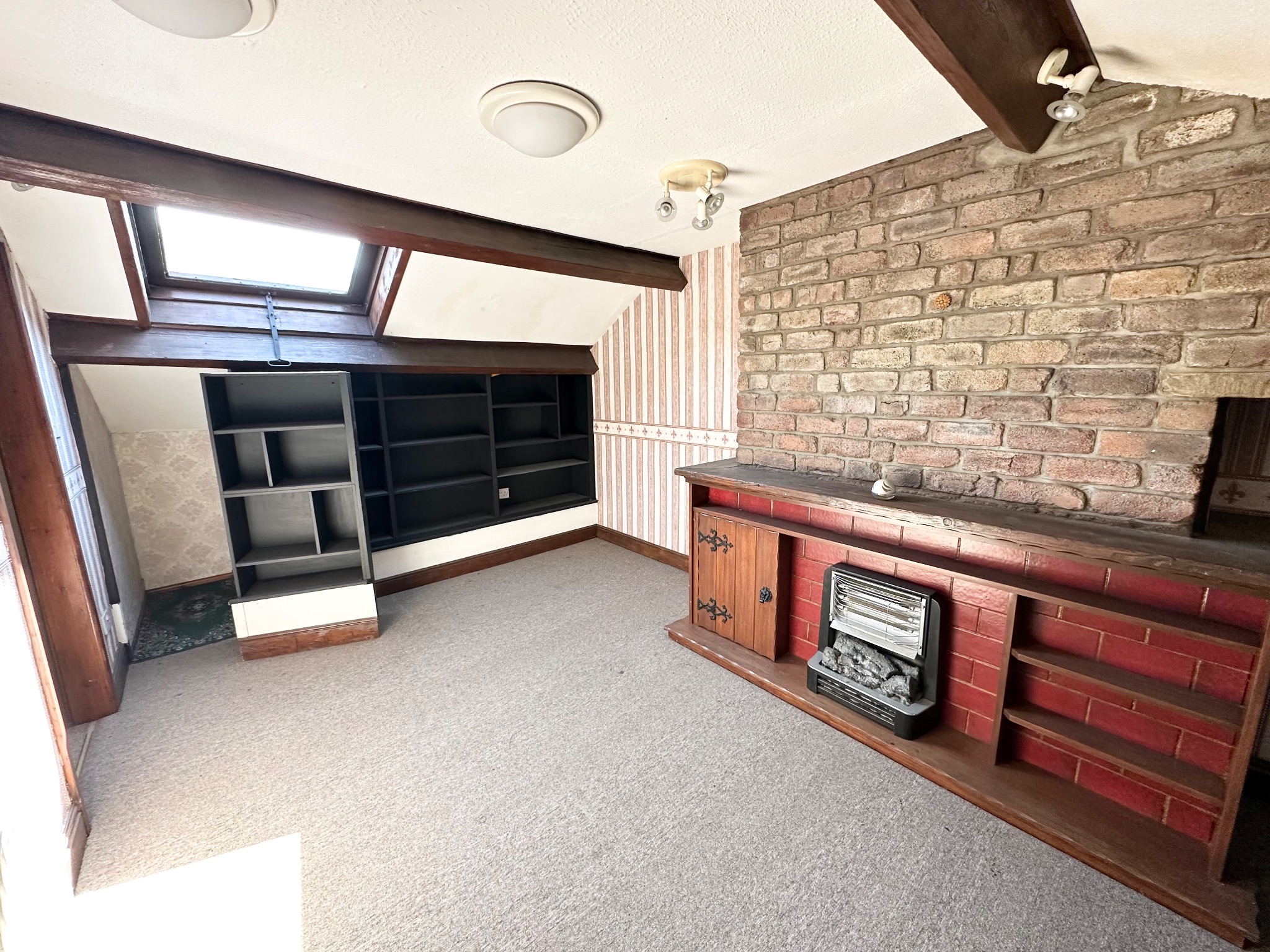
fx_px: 514
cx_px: 635
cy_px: 476
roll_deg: +1.0
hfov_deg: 102.1
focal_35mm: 14
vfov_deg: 85.7
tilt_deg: -11.1
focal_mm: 2.22
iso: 200
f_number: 2.2
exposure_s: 1/99
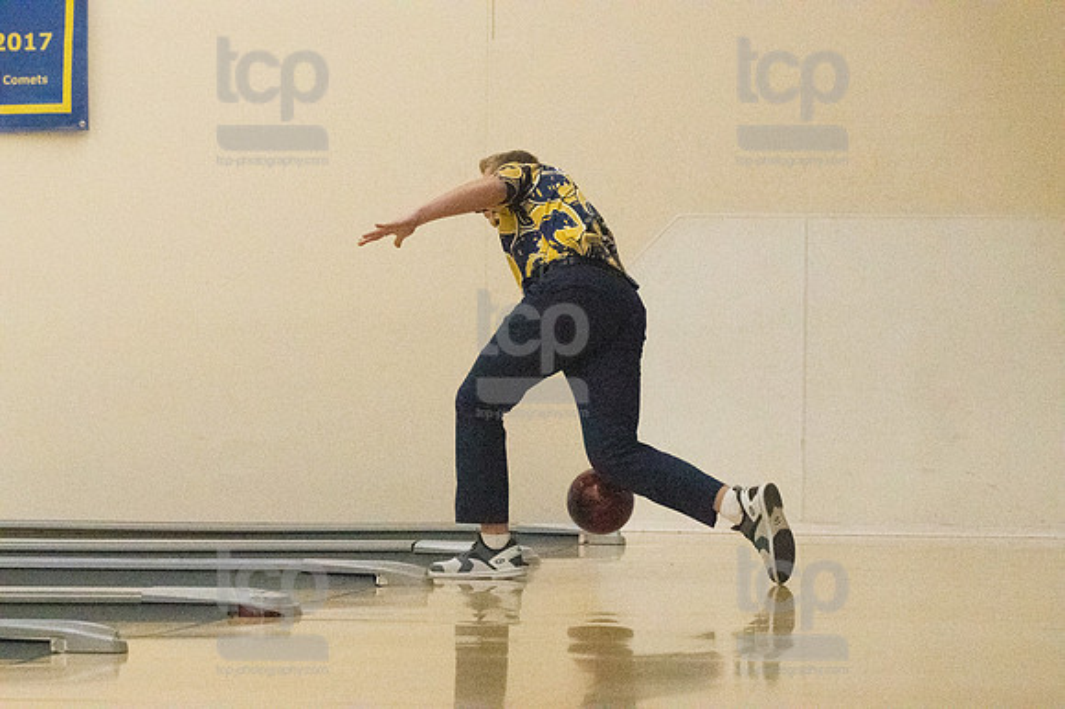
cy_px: 354
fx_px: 4878
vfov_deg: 8.3
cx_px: 532
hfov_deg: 12.5
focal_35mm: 165
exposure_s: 1/1250
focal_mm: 110
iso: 10000
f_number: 4.5
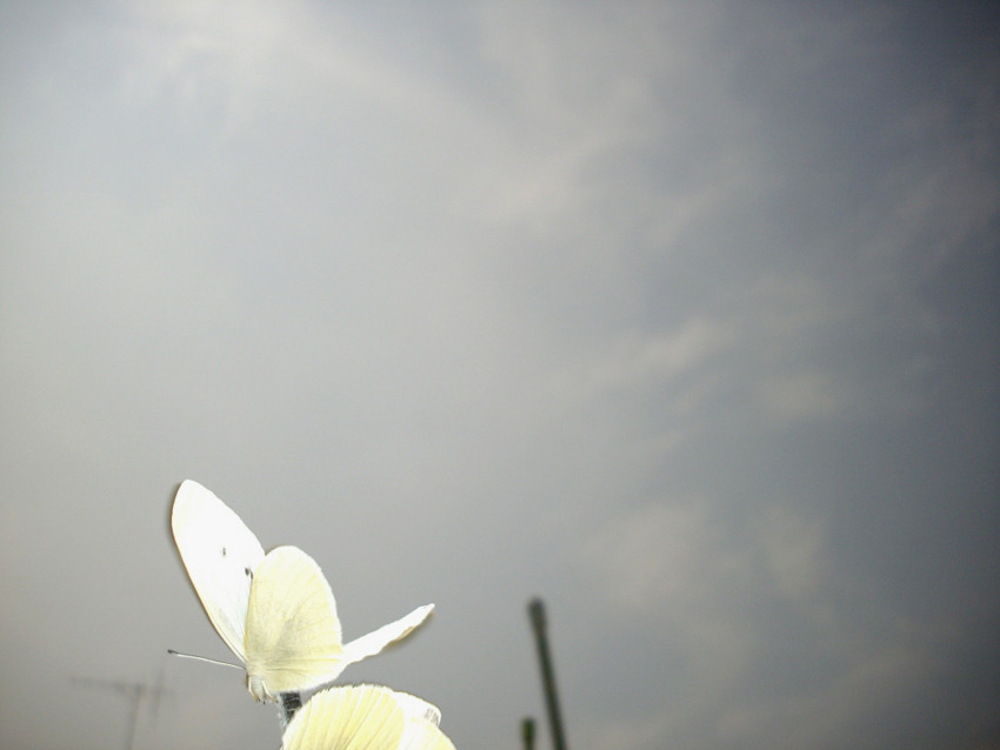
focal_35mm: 37
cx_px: 500
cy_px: 375
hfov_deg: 50.1
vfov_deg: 38.7
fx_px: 1069
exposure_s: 1/800
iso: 80
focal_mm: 6.2
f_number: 5.6
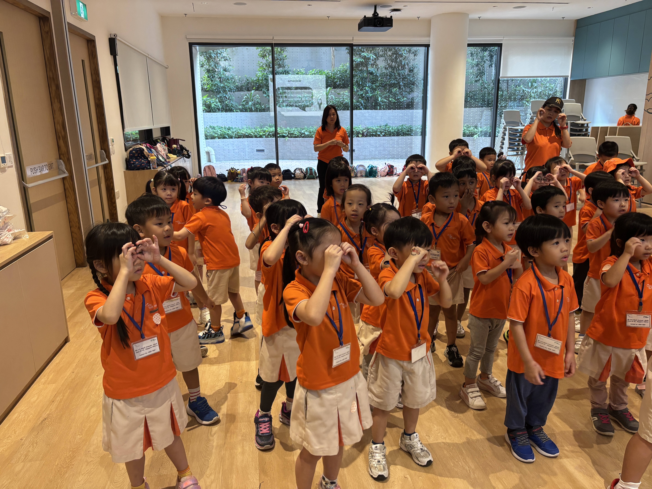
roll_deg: +0.8
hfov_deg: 67.3
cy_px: 244
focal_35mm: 26
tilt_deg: -14.2
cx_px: 326
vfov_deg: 53.1
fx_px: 490
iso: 200
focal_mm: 5.96
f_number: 1.6
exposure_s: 1/58
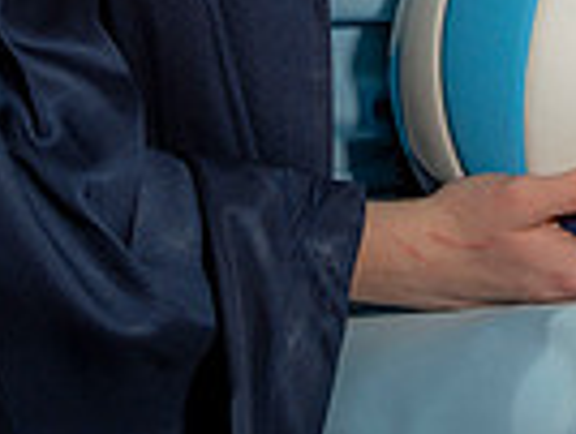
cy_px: -376
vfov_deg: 3.1
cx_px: 436
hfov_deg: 4.1
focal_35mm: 482
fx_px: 8035
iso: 80
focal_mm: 102
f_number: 5.6
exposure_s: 1/250
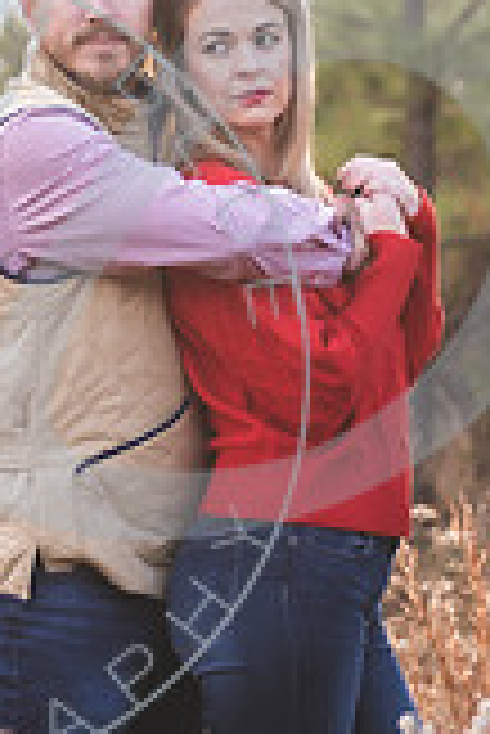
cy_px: 32
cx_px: 94
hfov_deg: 7.1
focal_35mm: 193
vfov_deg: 10.6
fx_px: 3932
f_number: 2.8
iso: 200
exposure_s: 1/160
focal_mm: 70
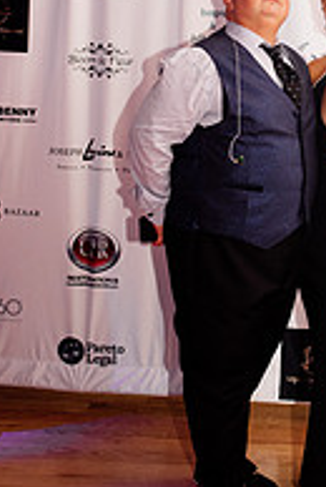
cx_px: 258
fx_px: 1096
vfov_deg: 24.0
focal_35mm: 81
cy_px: 10
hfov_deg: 16.8
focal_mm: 35
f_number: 2.8
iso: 2000
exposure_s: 1/200
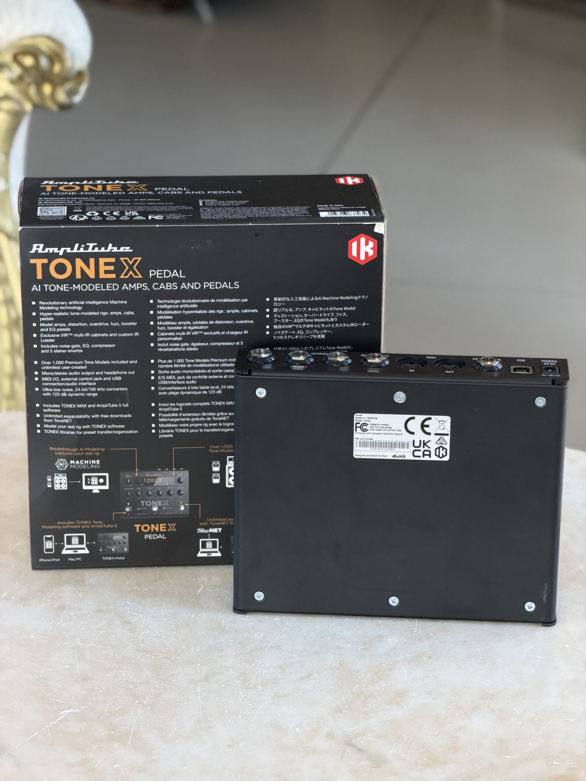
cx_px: 293
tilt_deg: -21.6
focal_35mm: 100
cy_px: 390
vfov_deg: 19.6
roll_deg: -1.2
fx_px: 2257
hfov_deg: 14.8
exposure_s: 1/121
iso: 400
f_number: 2.8
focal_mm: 16.89
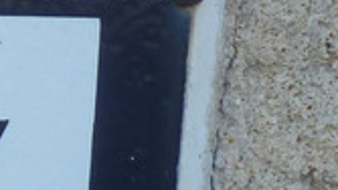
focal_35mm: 286
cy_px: 135
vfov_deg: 4.2
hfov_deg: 6.9
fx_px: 2564
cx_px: -618
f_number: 3.9
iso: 100
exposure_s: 1/100
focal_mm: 7.4
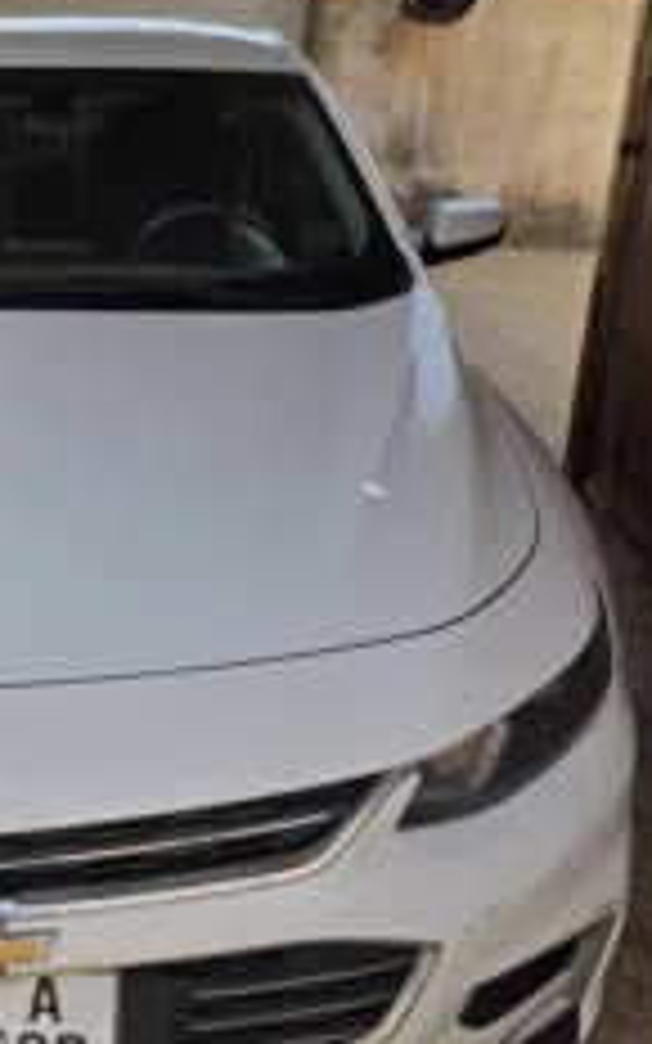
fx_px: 1194
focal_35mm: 42
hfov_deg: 28.9
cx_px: 22
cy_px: 364
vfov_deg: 46.6
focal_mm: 6.3
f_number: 1.7
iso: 80
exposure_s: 1/2537
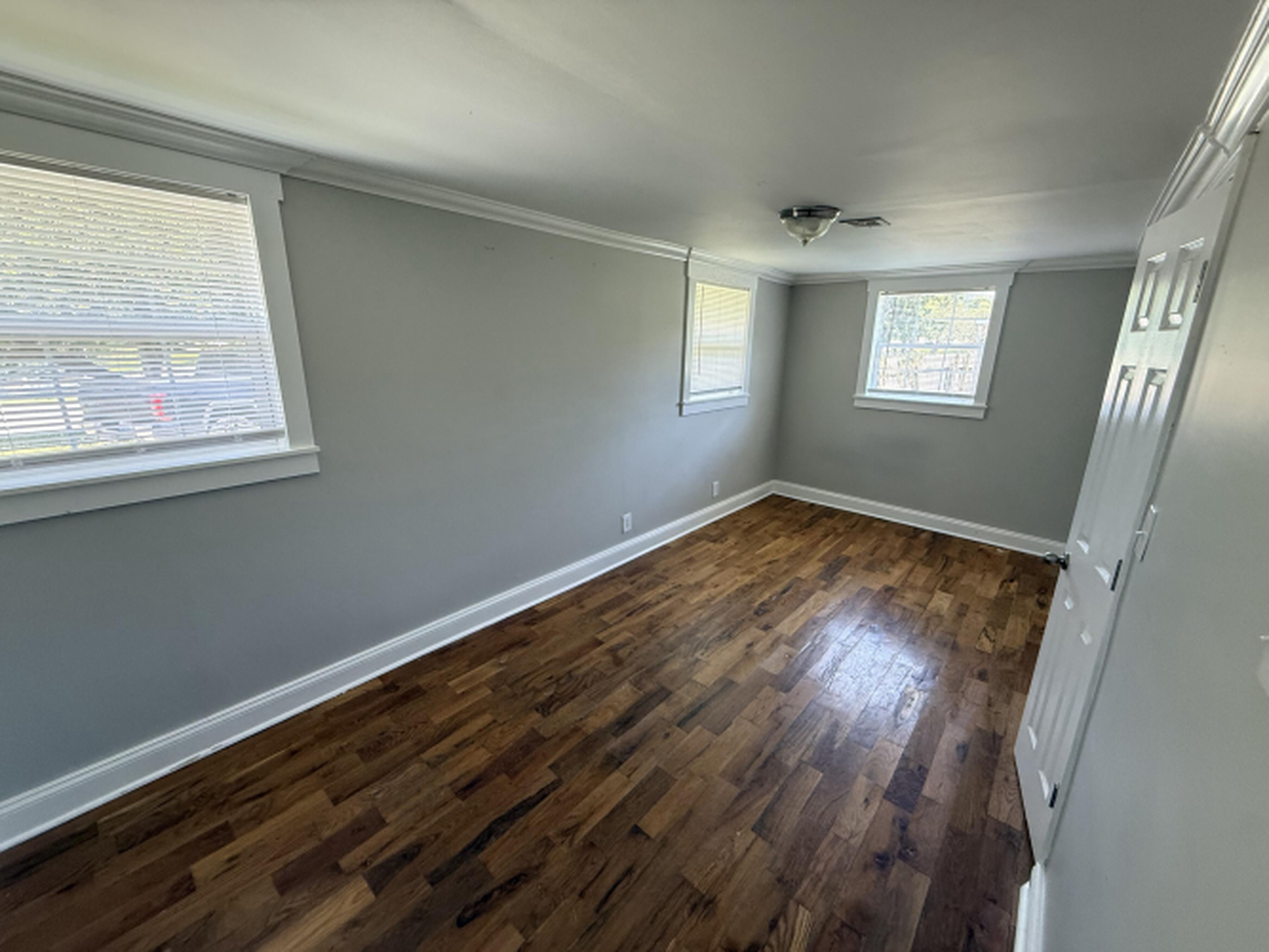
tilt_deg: -13.9
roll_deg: -1.3
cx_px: 634
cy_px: 476
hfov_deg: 102.1
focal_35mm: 14
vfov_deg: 85.7
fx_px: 513
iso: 250
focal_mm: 2.22
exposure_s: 1/99
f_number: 2.2
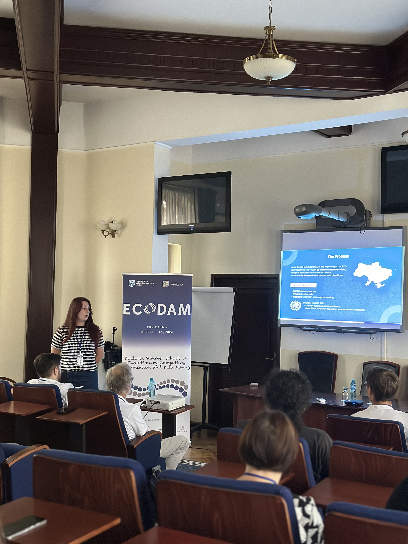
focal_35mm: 48
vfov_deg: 39.7
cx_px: 204
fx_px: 754
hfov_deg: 30.3
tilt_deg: +3.1
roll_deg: -2.2
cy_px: 272
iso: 640
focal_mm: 6.86
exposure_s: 1/40
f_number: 1.78
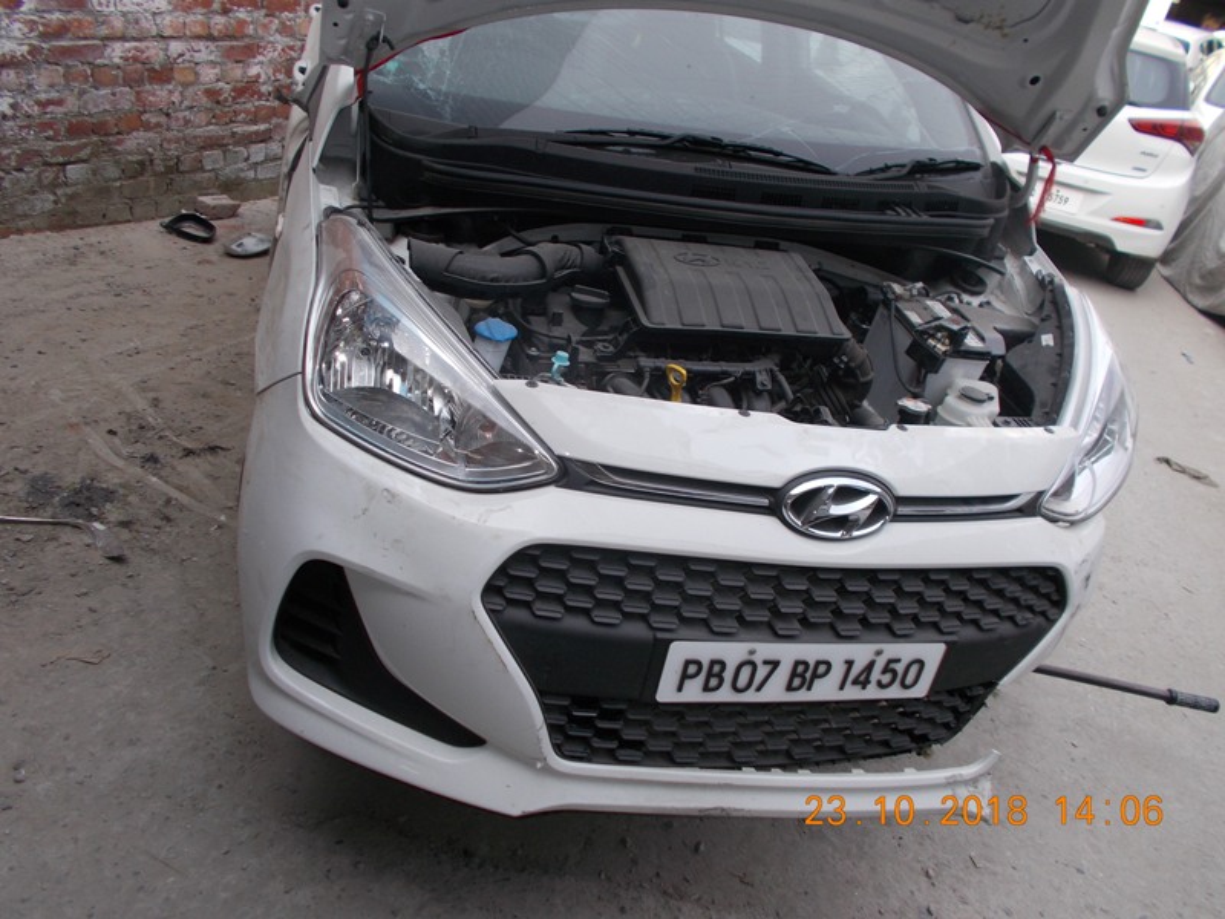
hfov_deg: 60.0
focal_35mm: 30
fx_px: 1062
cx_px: 612
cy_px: 460
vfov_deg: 46.8
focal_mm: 5.3
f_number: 3.4
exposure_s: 1/125
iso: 80
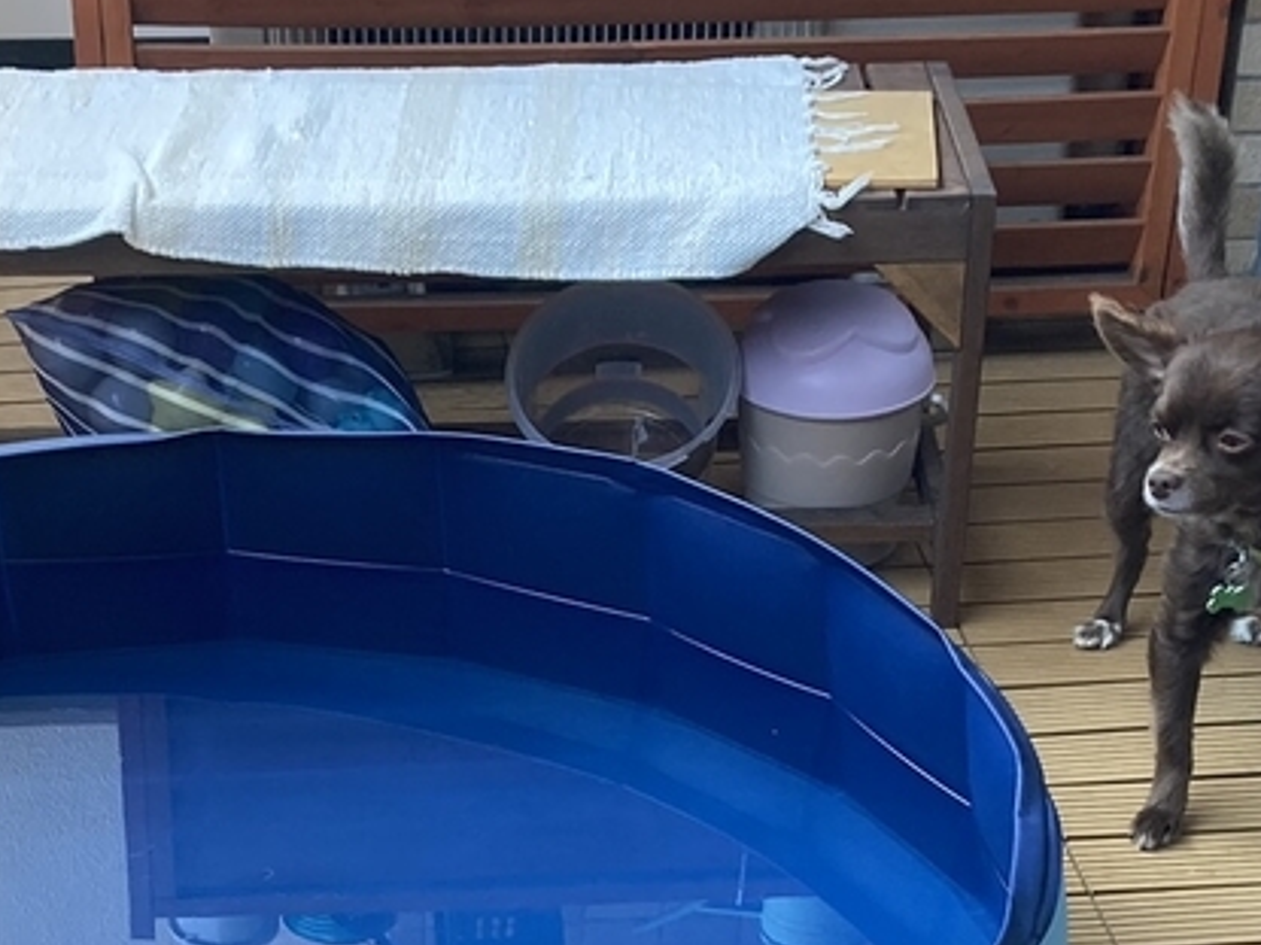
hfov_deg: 24.0
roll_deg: +0.5
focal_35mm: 81
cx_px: 447
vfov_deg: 17.5
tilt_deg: -34.3
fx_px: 2950
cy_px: 1088
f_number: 1.8
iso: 80
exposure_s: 1/121
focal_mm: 3.99
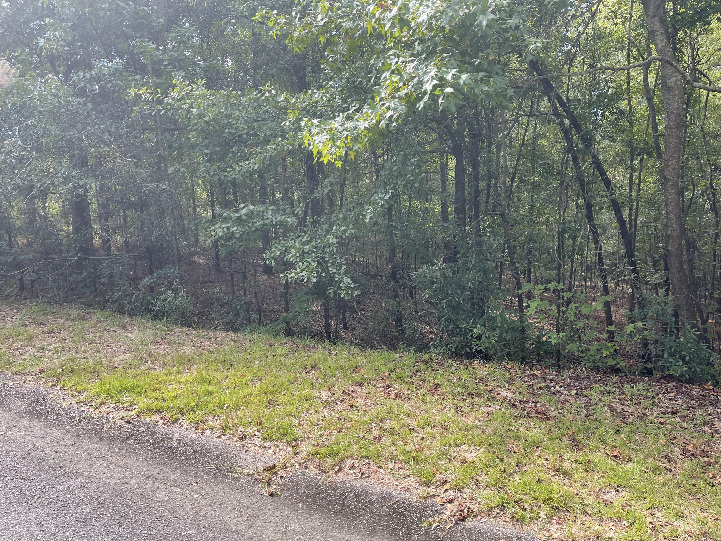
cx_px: 360
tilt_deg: -7.5
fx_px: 542
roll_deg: +2.6
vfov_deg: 53.1
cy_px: 270
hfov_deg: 67.3
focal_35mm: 26
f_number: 1.6
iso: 32
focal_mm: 5.1
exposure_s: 1/611
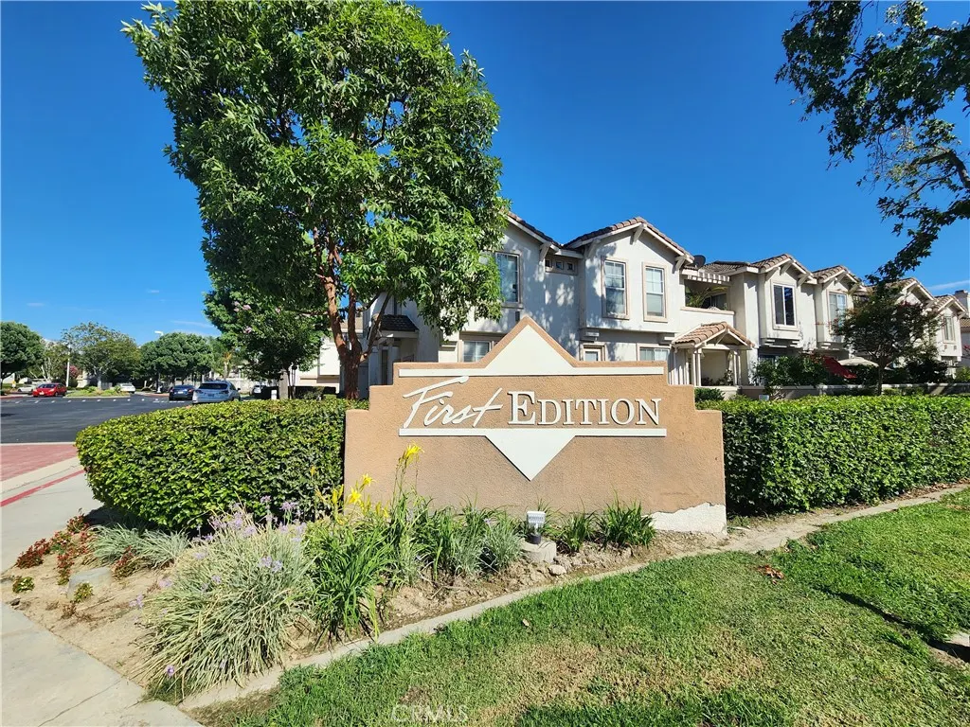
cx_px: 485
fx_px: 364
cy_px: 364
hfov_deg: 106.2
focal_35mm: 13
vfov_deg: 89.9
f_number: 2.2
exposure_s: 1/2222
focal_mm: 2.2
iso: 50
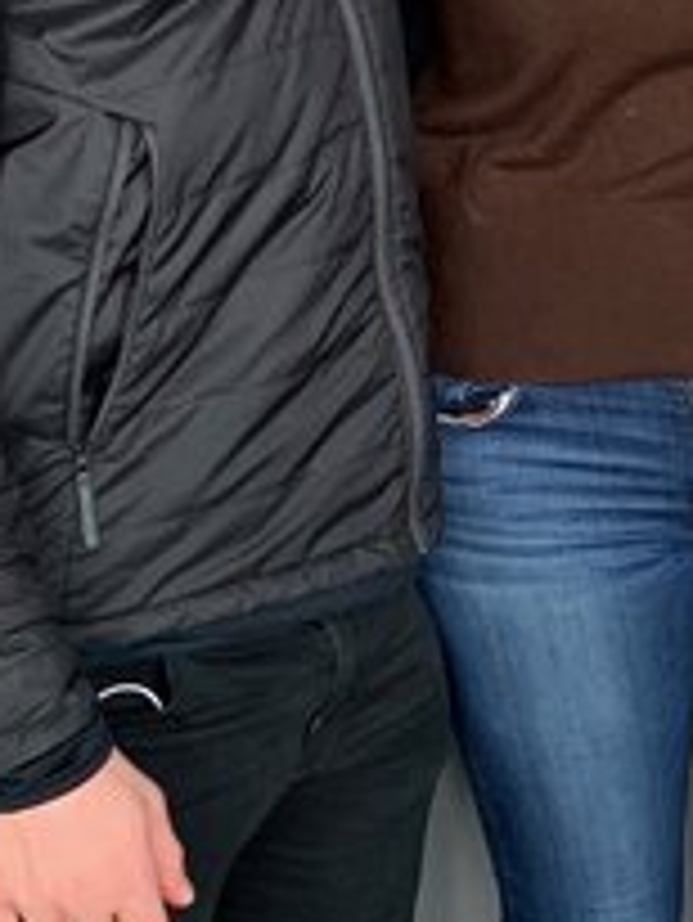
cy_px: 416
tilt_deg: -15.0
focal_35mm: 110
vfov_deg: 17.9
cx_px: 900
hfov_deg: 13.0
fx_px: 2933
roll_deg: +2.6
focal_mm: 4.25
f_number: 1.8
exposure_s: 1/120
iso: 80
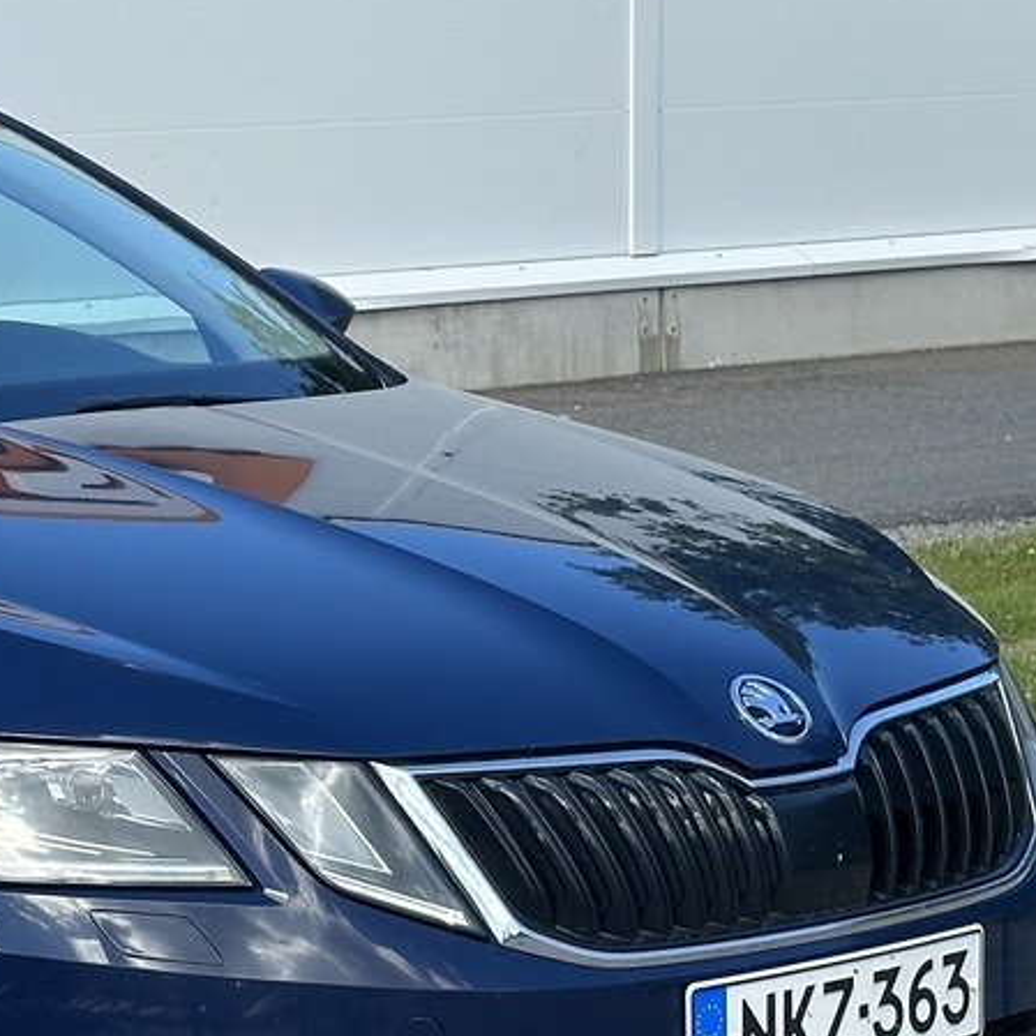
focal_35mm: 136
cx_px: -256
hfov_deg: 12.5
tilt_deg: -6.2
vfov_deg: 12.8
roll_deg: +1.2
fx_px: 4605
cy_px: 602
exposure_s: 1/1453
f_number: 1.78
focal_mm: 6.86
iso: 64
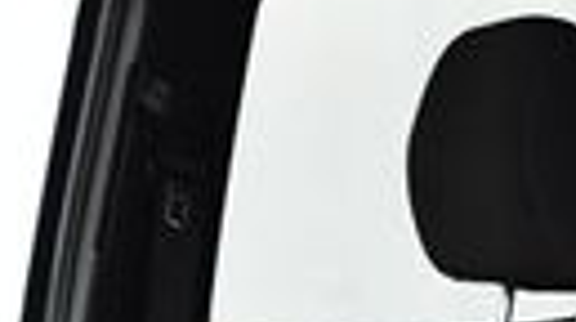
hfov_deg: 13.8
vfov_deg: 7.3
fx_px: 2378
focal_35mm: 156
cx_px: 375
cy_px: 765
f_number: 3.5
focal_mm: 20
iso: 3200
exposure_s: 1/100
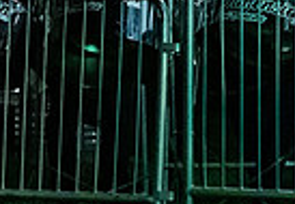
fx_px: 6255
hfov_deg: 2.7
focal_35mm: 754
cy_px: 40
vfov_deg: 1.9
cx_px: 331
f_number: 3.5
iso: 4000
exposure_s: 1/160
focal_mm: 116
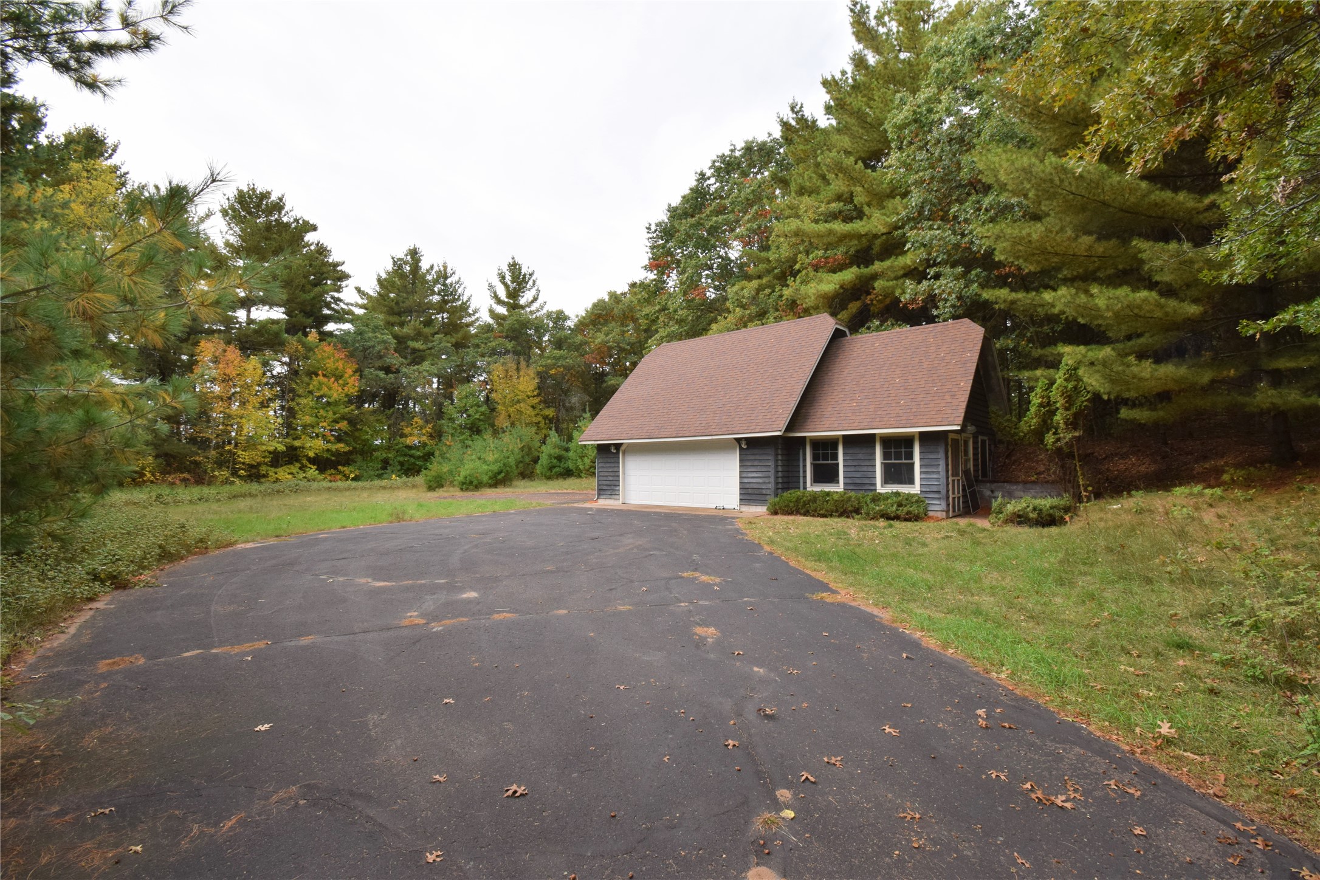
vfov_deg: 77.3
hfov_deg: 100.4
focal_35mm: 15
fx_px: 550
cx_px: 660
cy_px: 440
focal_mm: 10
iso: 320
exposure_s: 1/200
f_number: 13
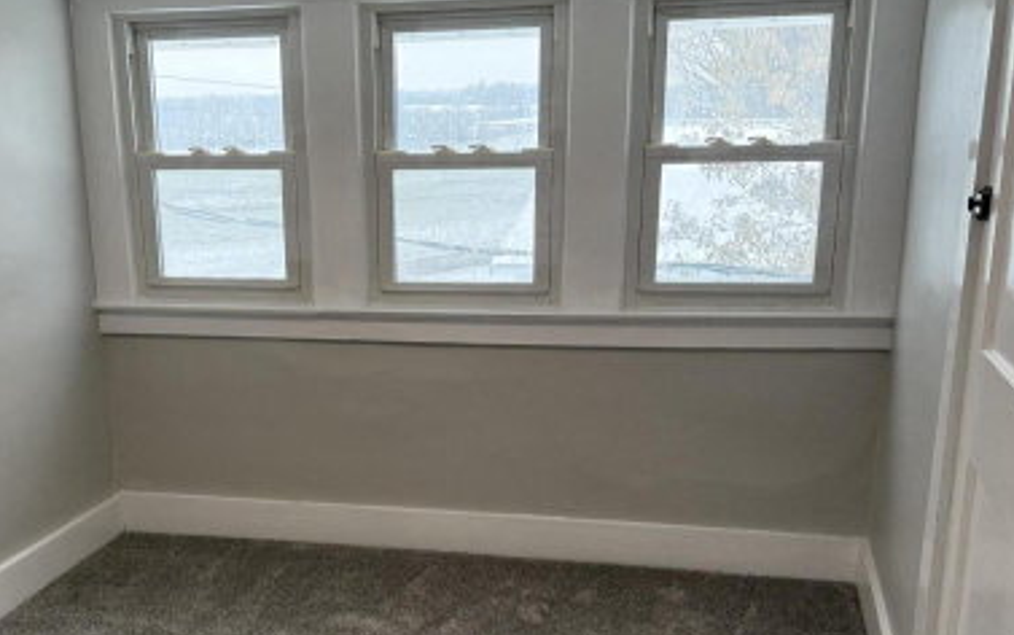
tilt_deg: -15.5
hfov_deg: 43.9
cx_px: 366
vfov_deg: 28.1
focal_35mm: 45
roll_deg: +2.0
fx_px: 1244
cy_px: 494
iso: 160
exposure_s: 1/156
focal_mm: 6.76
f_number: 1.78
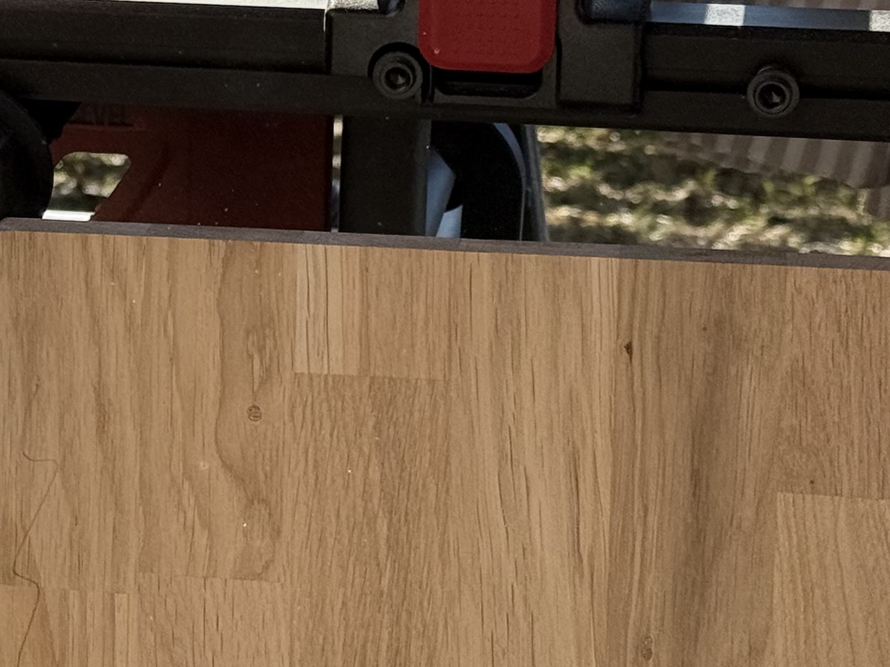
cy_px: 205
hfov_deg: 13.6
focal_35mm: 141
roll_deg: +2.8
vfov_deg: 10.5
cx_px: -180
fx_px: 3624
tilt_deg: -17.8
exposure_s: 1/2667
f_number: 1.78
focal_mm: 6.76
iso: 100
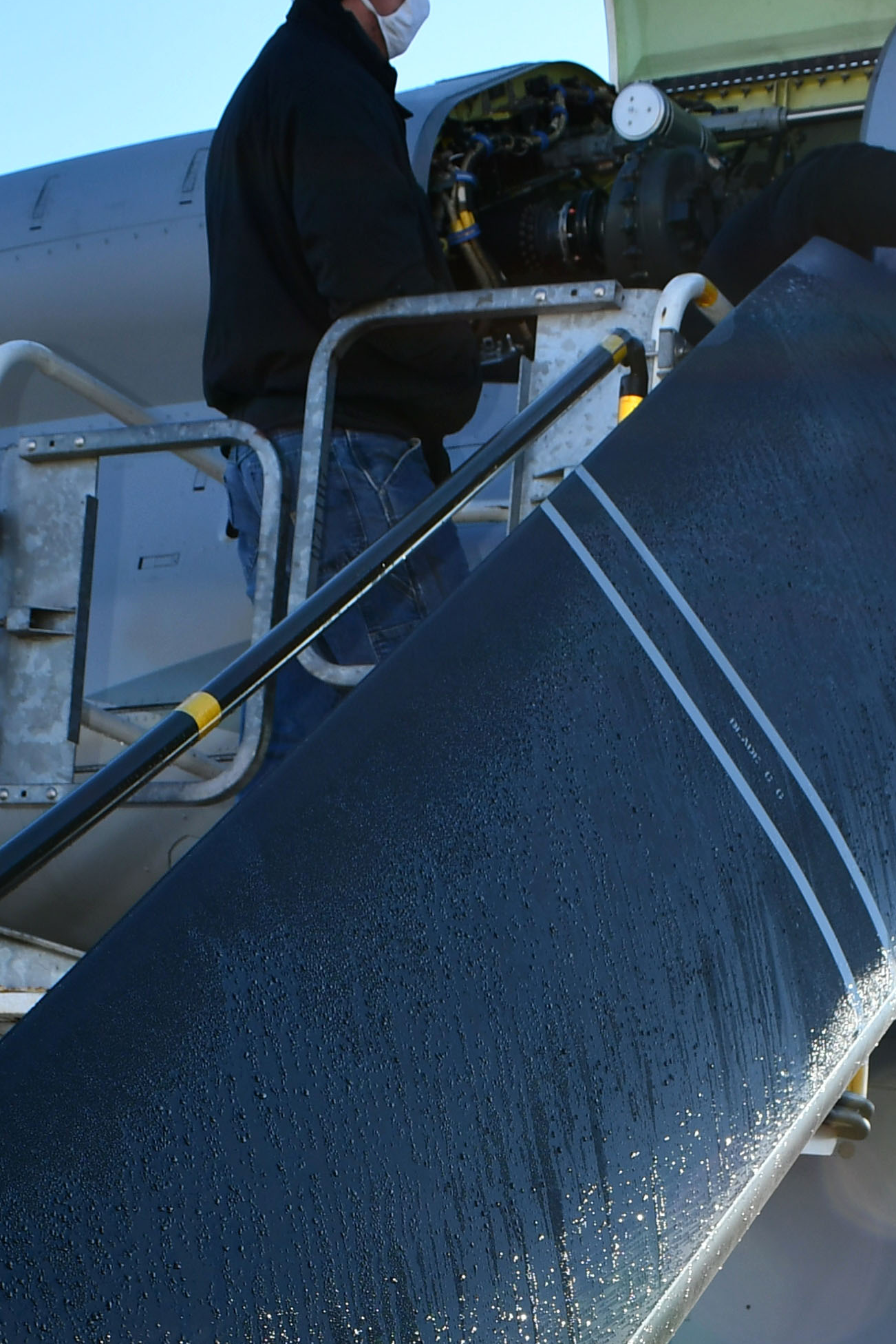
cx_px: 545
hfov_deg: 17.7
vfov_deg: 25.0
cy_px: 1369
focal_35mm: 77
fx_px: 2873
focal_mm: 18
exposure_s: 1/200
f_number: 8
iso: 100
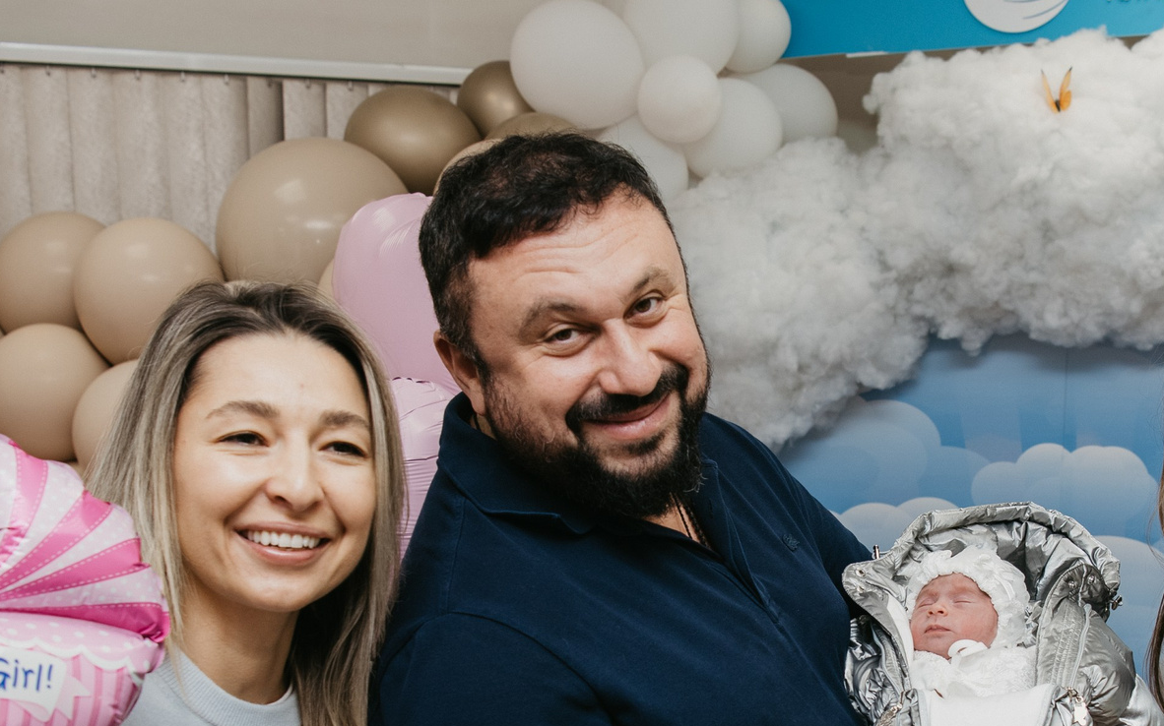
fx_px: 1681
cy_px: 666
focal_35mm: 53
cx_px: 855
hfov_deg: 37.4
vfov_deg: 23.7
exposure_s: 1/160
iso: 160
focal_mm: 24
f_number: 4
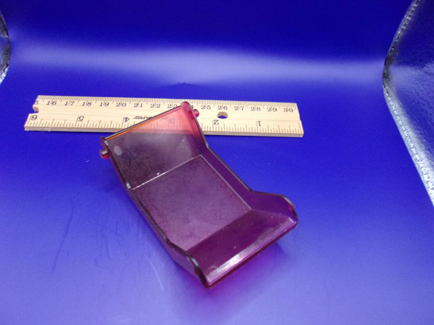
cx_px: 217
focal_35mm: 27
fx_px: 339
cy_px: 162
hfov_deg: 65.3
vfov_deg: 51.4
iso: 345
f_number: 3
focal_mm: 4.9
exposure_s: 1/34
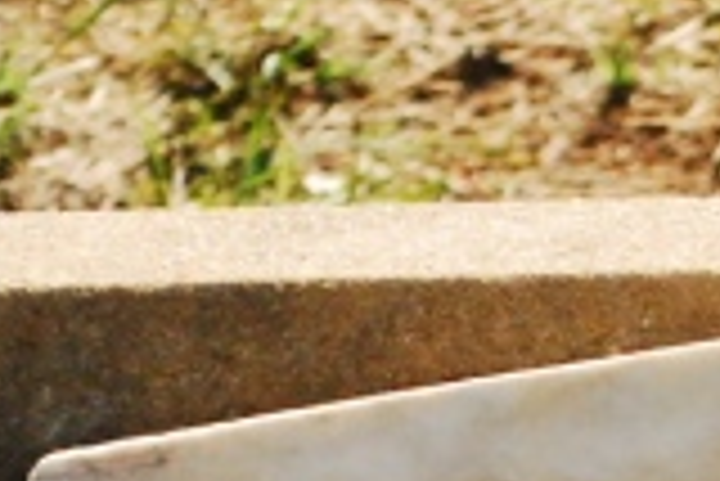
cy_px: 1292
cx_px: 1089
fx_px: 10594
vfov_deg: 2.6
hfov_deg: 3.9
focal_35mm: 529
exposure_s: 1/4000
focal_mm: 55
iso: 1600
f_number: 5.6
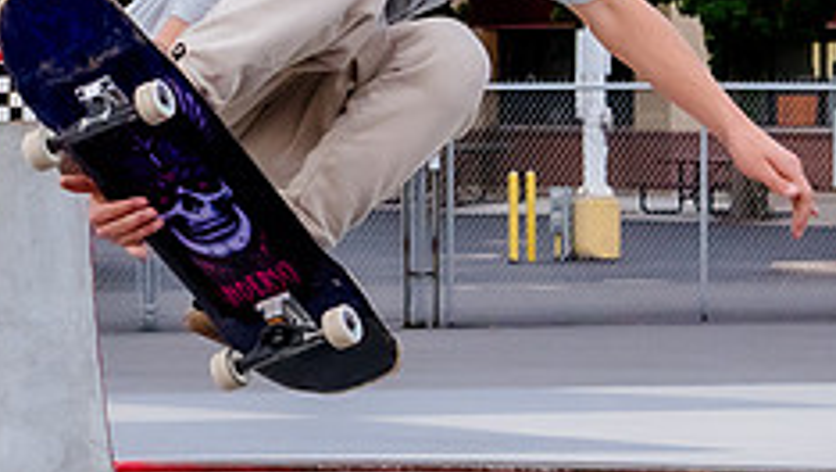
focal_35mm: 298
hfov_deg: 7.2
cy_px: 12
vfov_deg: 4.1
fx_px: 6610
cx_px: -186
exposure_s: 1/400
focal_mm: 62
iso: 2500
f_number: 9
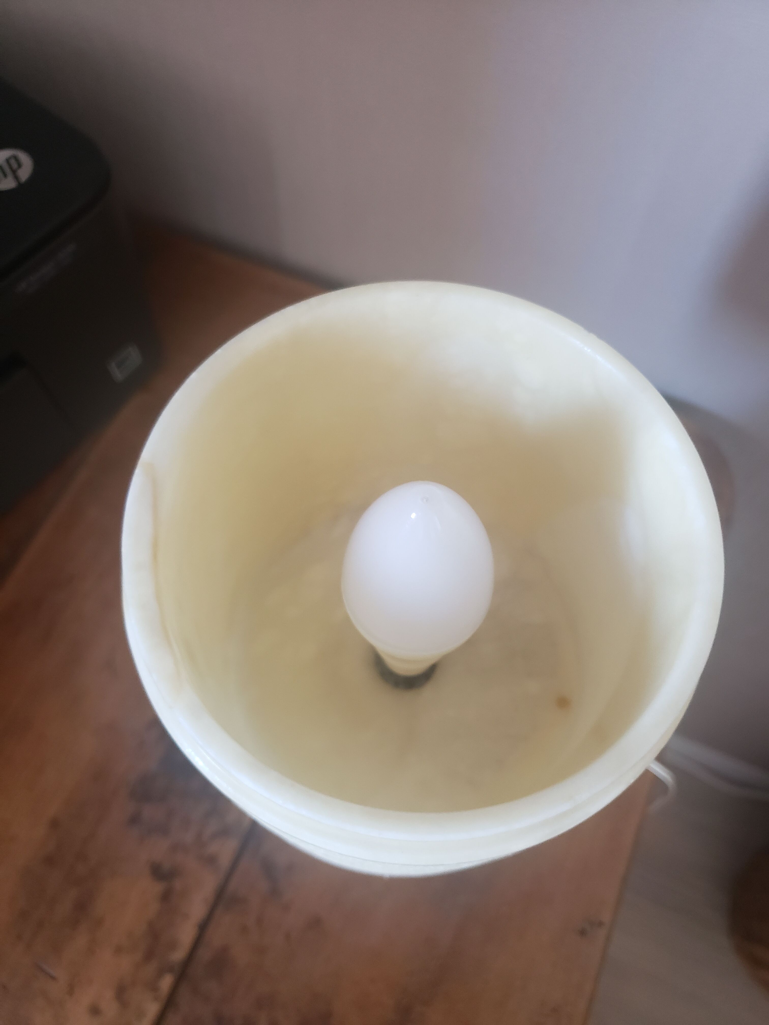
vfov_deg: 67.3
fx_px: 770
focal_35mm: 26
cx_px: 384
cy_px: 512
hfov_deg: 53.1
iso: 250
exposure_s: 1/28
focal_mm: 4.3
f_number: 1.5
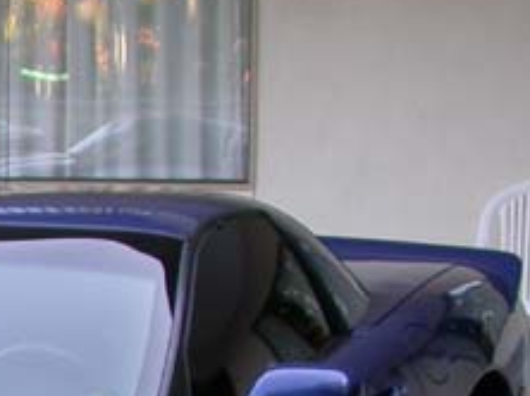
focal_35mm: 137
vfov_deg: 10.3
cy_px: 644
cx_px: -375
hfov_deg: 13.2
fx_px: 2095
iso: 100
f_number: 3
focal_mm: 7.85
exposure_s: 1/64.5
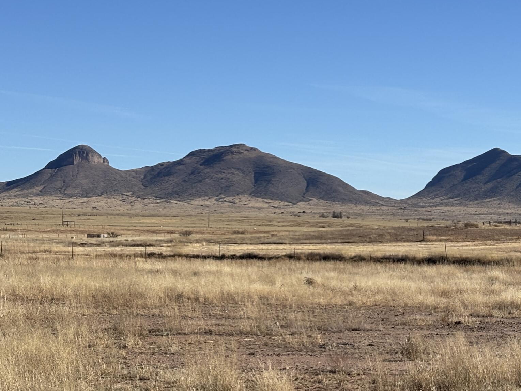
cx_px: 506
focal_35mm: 102
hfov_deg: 18.8
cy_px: 185
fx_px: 1535
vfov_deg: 14.5
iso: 40
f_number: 1.6
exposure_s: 1/4255
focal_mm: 5.96
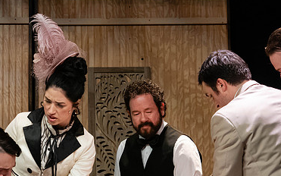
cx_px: 141
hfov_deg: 13.2
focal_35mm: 159
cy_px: 130
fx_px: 1218
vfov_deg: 8.2
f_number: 5.6
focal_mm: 92
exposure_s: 1/400
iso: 4000
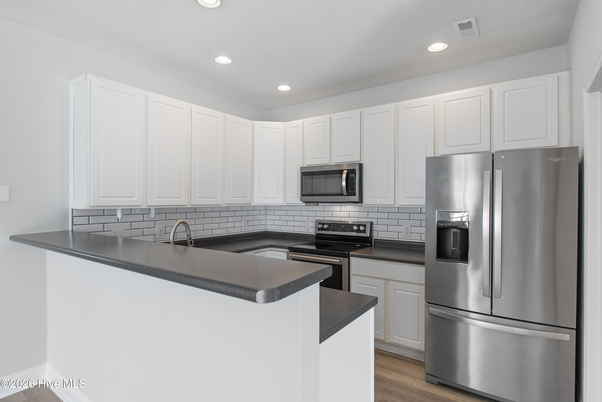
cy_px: 201
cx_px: 301
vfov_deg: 64.6
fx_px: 318
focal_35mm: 19
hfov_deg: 86.9
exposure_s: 1/13
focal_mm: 13
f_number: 4.8
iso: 100
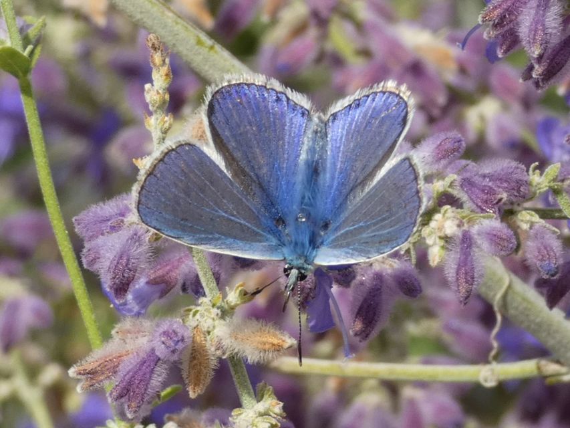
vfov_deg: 10.8
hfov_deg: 14.3
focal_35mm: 138
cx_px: 285
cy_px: 214
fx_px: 2273
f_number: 5.3
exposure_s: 1/125
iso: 80
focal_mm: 24.7
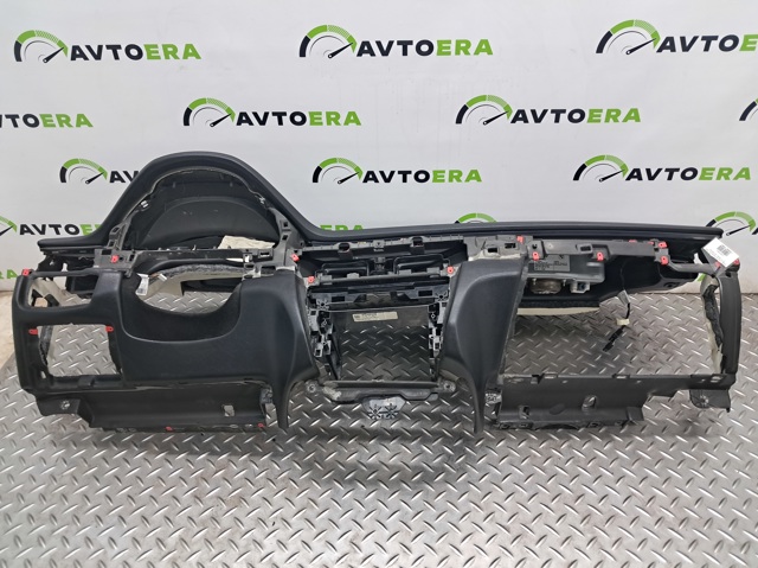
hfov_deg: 65.4
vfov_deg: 51.3
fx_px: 591
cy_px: 284
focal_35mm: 27
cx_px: 379
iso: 125
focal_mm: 4
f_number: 1.8
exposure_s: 1/50
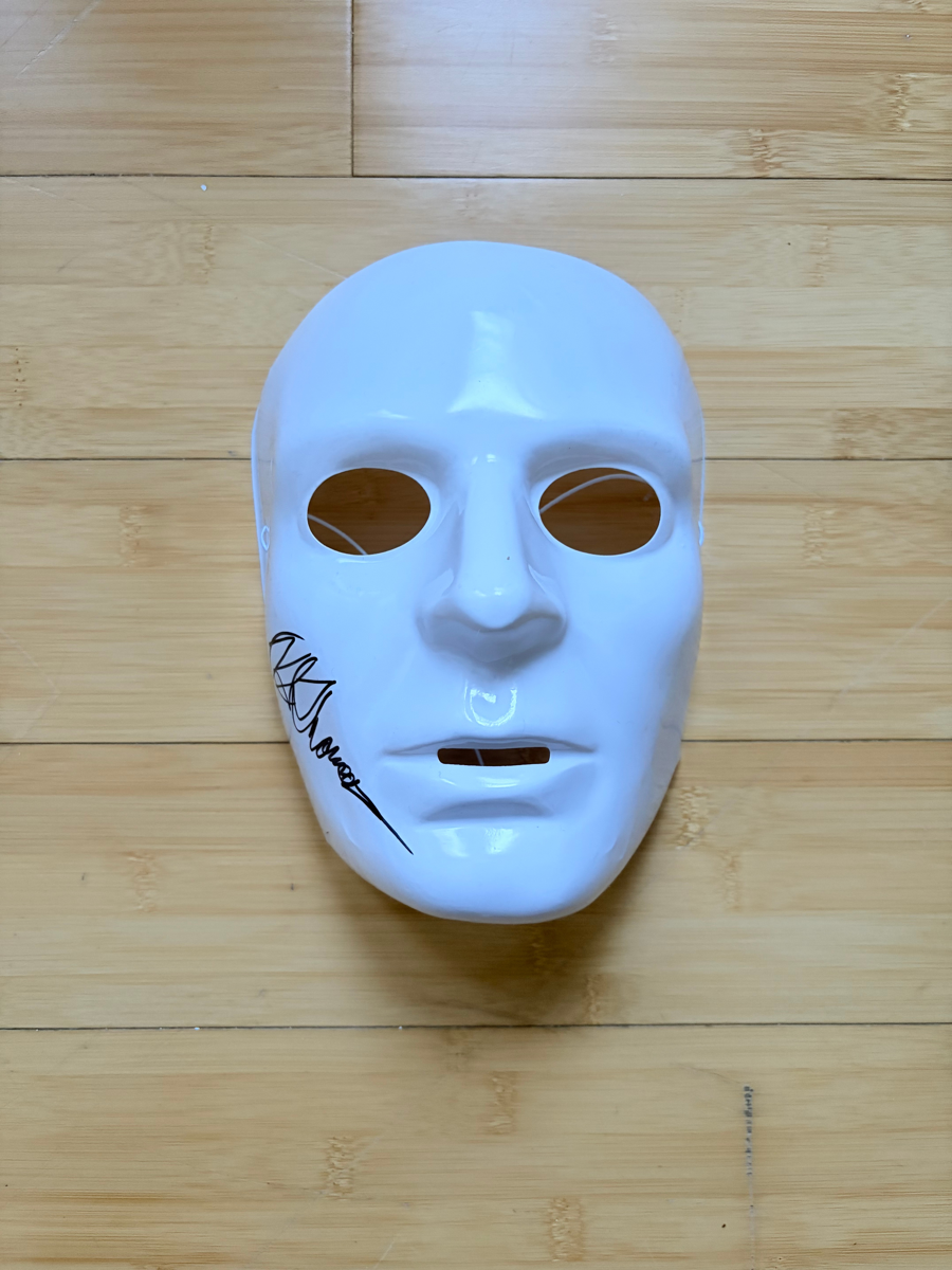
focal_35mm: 26
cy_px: 635
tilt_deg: -89.1
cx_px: 476
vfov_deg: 67.3
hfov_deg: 53.1
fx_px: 953
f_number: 1.6
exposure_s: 1/46
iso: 500
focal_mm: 5.96
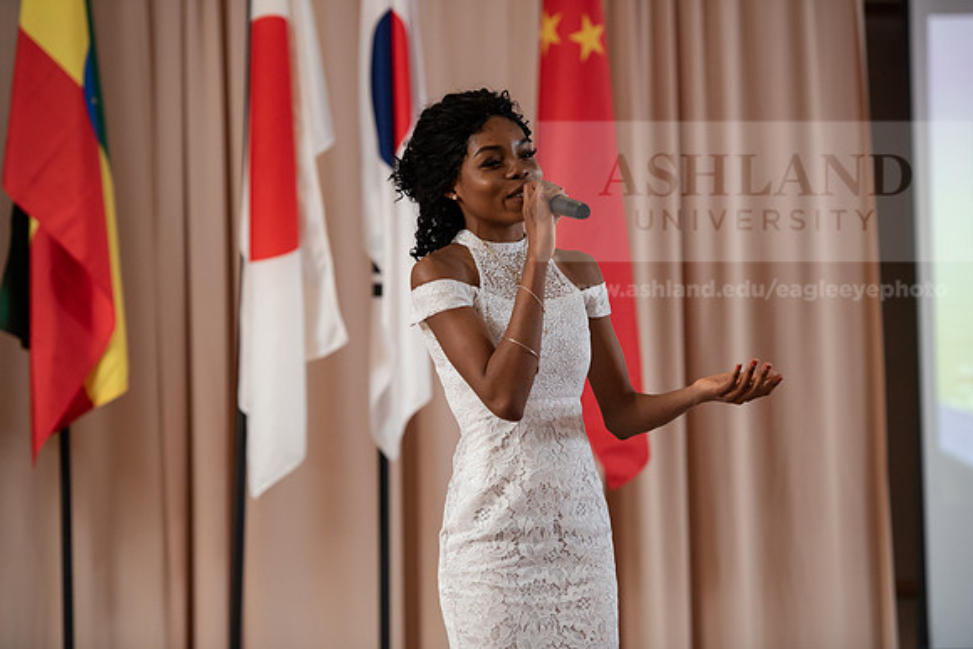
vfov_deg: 10.6
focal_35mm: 130
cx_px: 486
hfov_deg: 15.8
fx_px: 3514
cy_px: 324
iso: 1600
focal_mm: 130
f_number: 3.2
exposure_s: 1/200
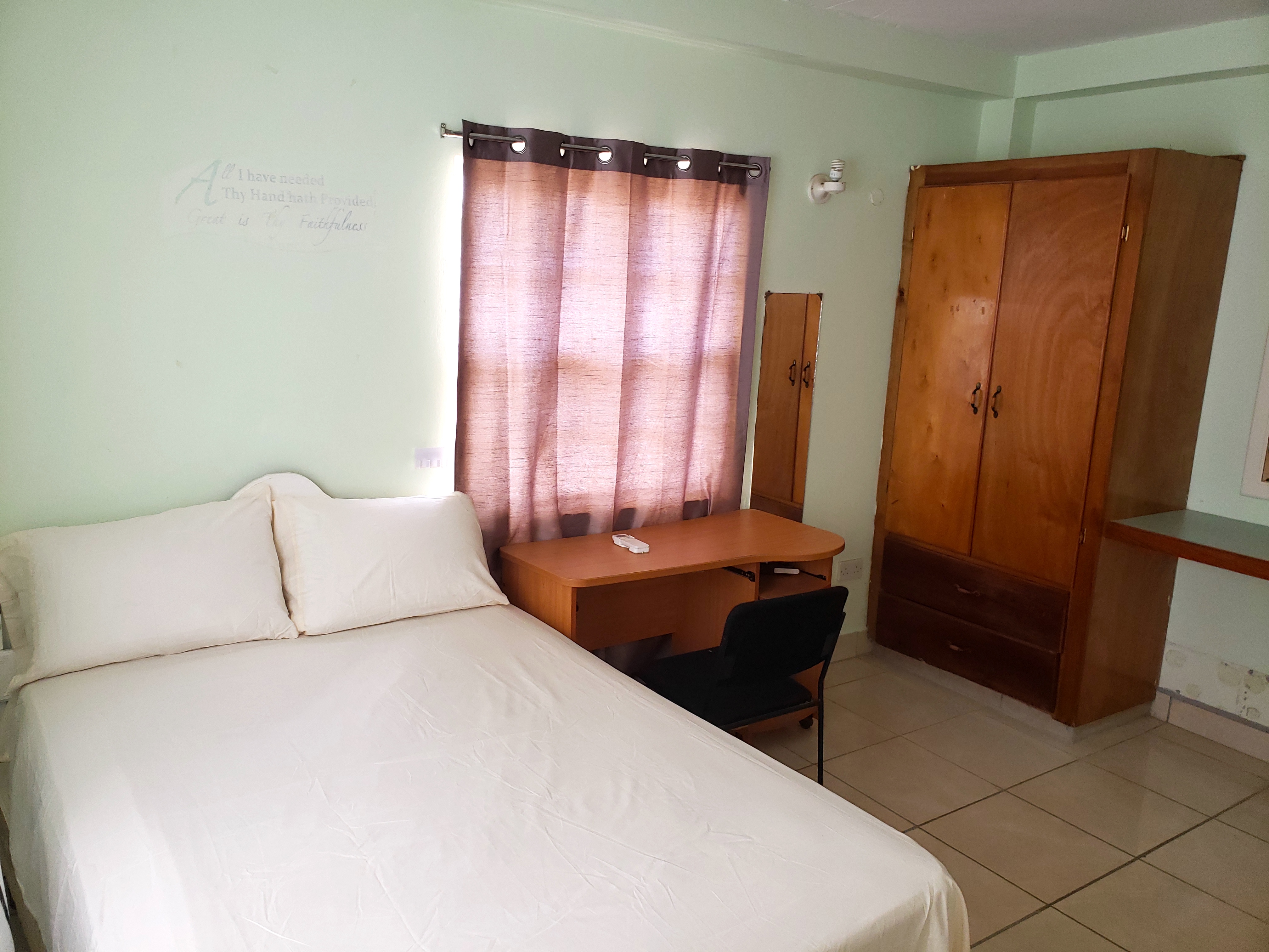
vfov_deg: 53.1
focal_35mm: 26
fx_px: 953
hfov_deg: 67.3
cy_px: 476
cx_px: 634
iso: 125
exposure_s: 1/25
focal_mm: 4.3
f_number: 2.4
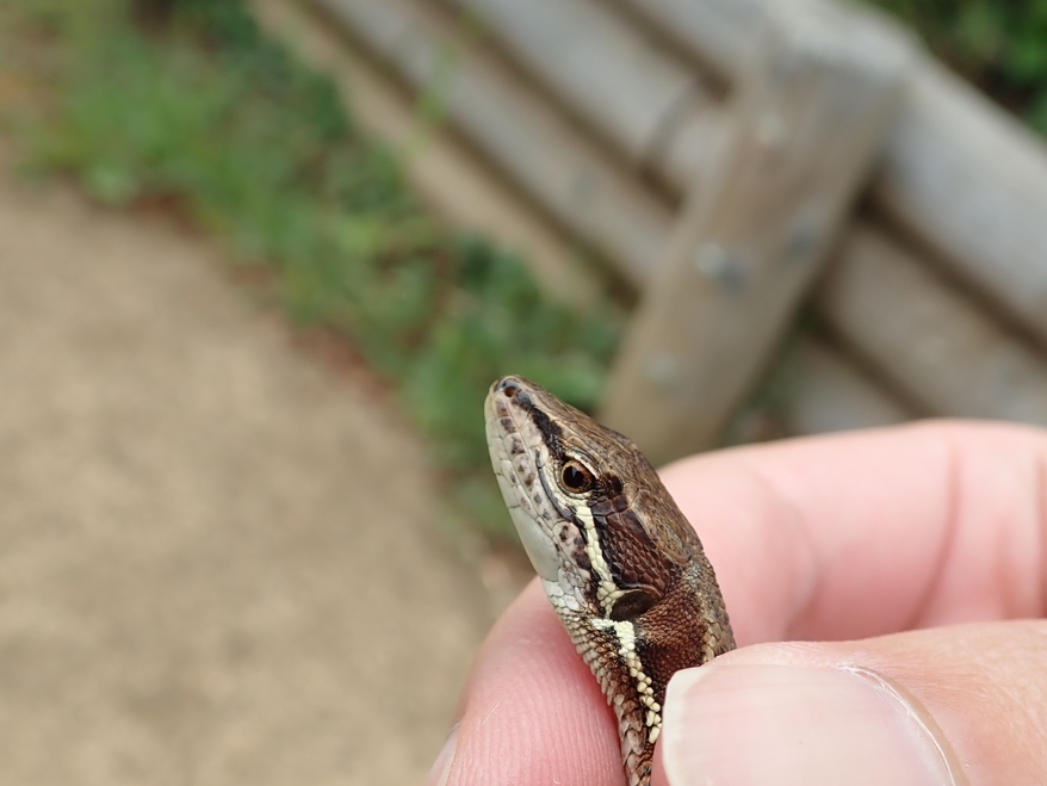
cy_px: 507
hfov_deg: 45.6
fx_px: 1240
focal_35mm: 41
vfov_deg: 34.9
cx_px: 619
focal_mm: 5.5
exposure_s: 1/500
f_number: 3.2
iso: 100
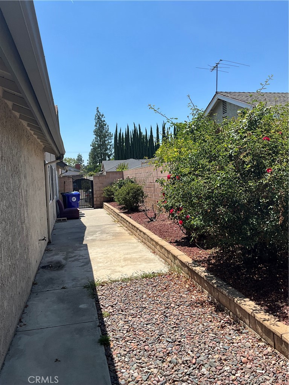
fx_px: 323
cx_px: 144
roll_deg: +2.9
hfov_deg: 48.2
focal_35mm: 29
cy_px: 192
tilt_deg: -1.8
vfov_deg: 61.7
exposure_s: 1/1848
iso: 25
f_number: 1.8
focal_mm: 3
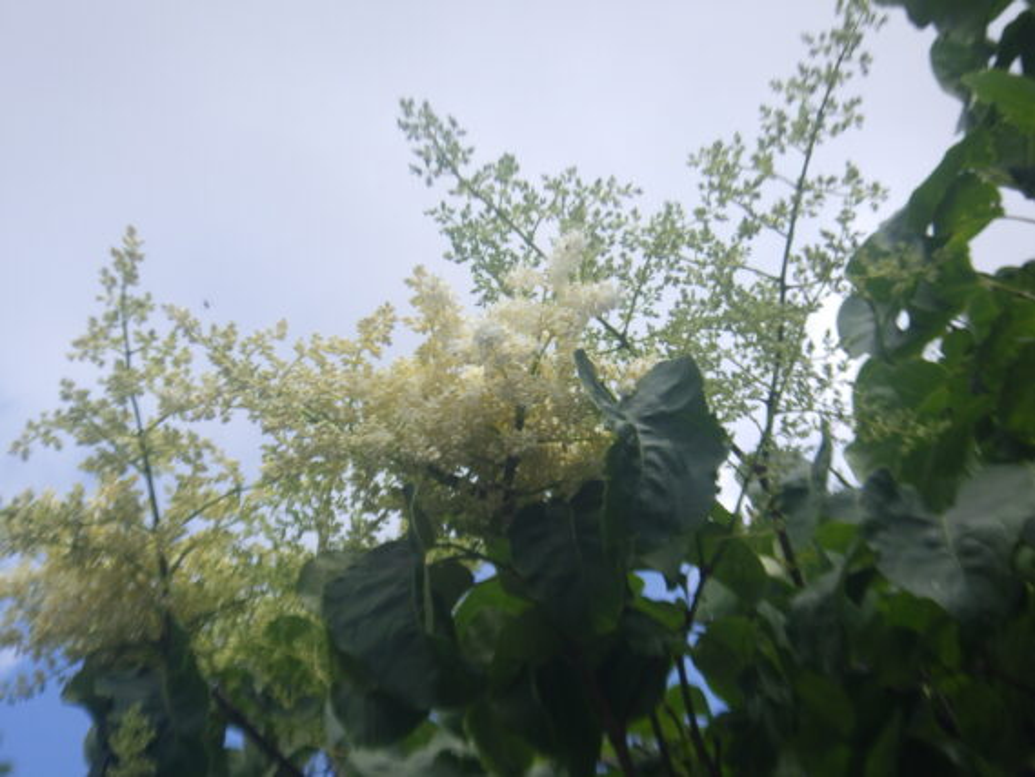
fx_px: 3439
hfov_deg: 17.1
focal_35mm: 115
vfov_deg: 12.9
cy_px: 388
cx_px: 518
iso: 125
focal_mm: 20.6
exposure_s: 1/400
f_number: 5.2
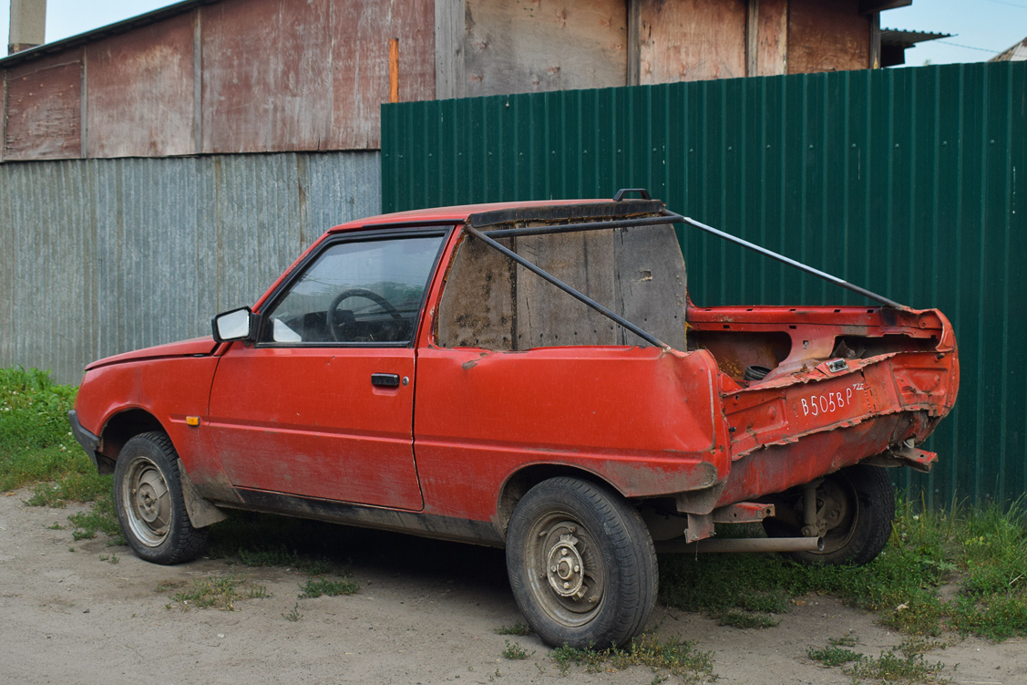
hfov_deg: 39.9
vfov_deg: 27.2
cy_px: 325
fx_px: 1413
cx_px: 507
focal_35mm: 50
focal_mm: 31
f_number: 6.3
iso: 400
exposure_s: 1/500
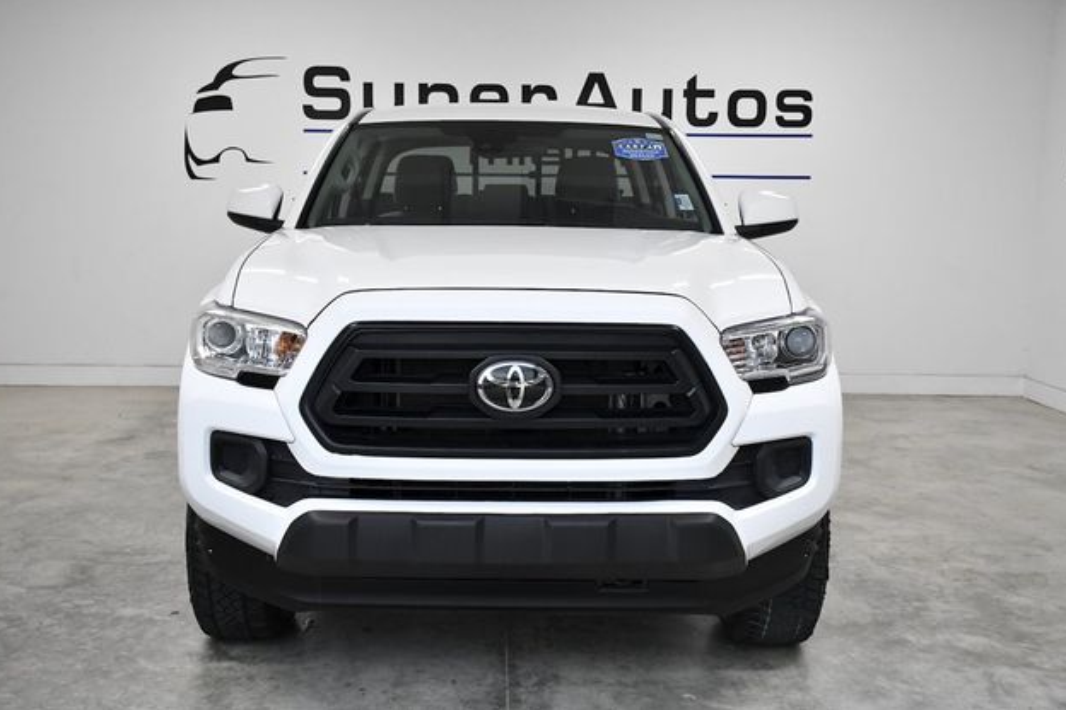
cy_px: 347
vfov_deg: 33.4
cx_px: 526
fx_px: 1184
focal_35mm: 40
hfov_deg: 48.5
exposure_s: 1/1000
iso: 2500
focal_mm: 26
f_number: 4.5
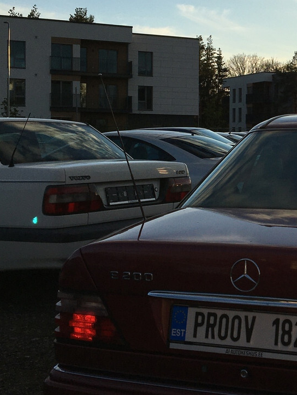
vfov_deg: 30.1
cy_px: 145
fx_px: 732
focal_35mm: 64
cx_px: 325
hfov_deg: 21.8
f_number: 2.2
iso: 25
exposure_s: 1/1709
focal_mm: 4.15
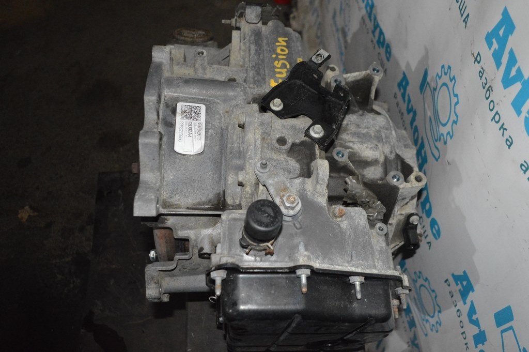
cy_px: 176
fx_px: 440
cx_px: 264
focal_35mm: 30
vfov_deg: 43.5
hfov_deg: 62.0
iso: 3200
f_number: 3.8
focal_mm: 20
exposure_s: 1/60
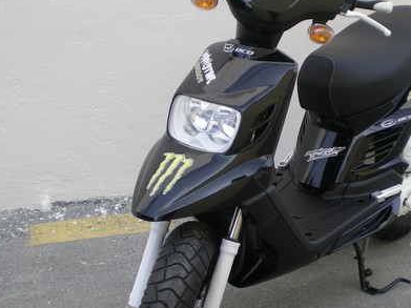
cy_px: 155
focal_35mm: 72
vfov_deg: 20.4
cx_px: 242
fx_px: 855
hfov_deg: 27.0
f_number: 3.5
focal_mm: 7.4
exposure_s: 1/248
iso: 50
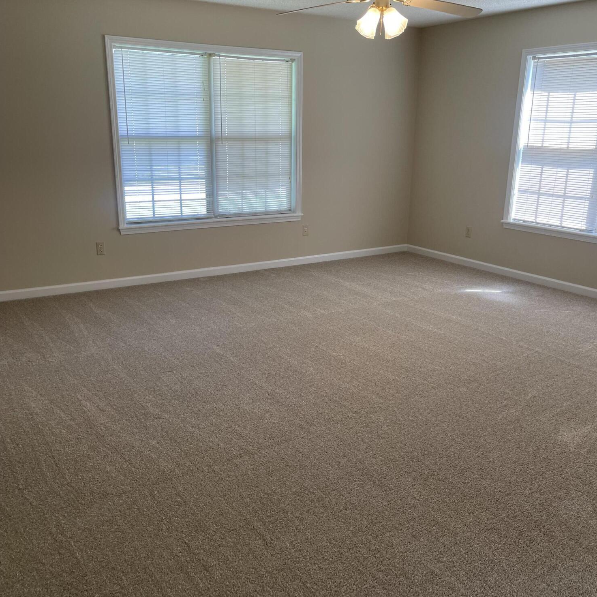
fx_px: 585
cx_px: 303
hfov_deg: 54.0
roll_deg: -2.4
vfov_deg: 54.0
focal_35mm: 30
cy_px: 302
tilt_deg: -15.5
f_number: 1.6
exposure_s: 1/120
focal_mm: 5.1
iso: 80
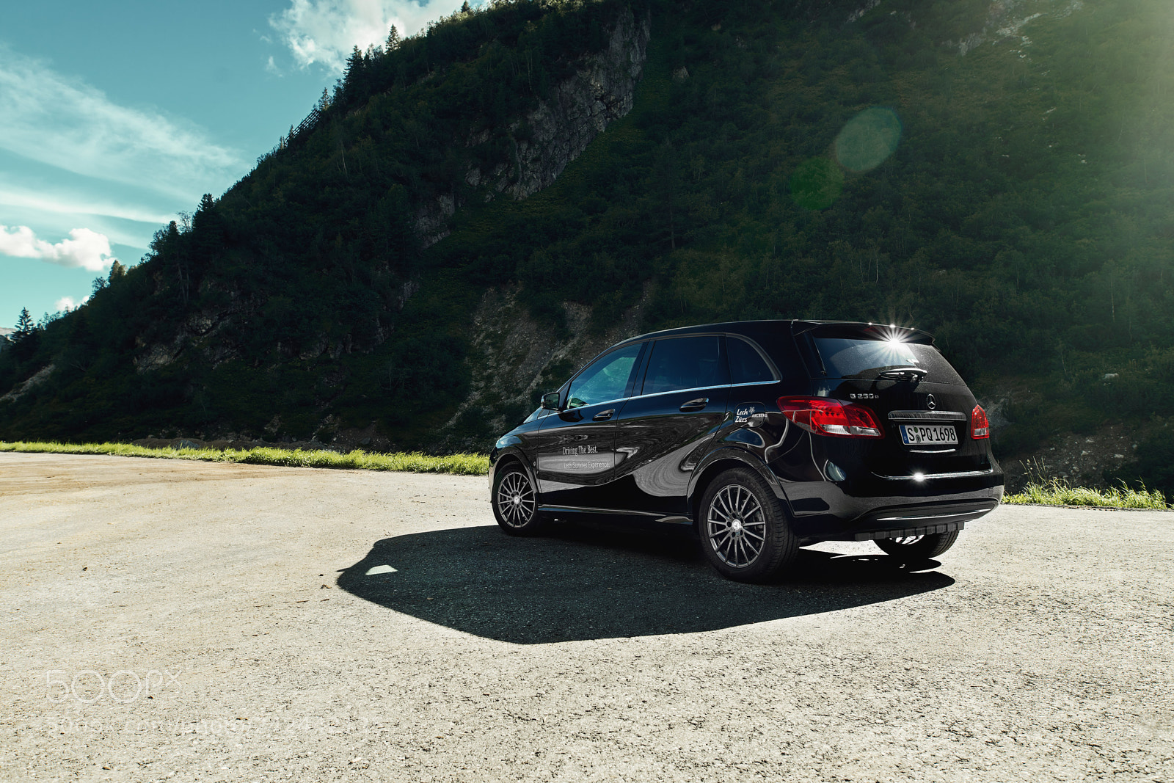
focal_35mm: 24
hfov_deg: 73.7
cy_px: 392
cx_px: 587
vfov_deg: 53.1
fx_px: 783
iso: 160
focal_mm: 24
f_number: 5.6
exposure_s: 1/125
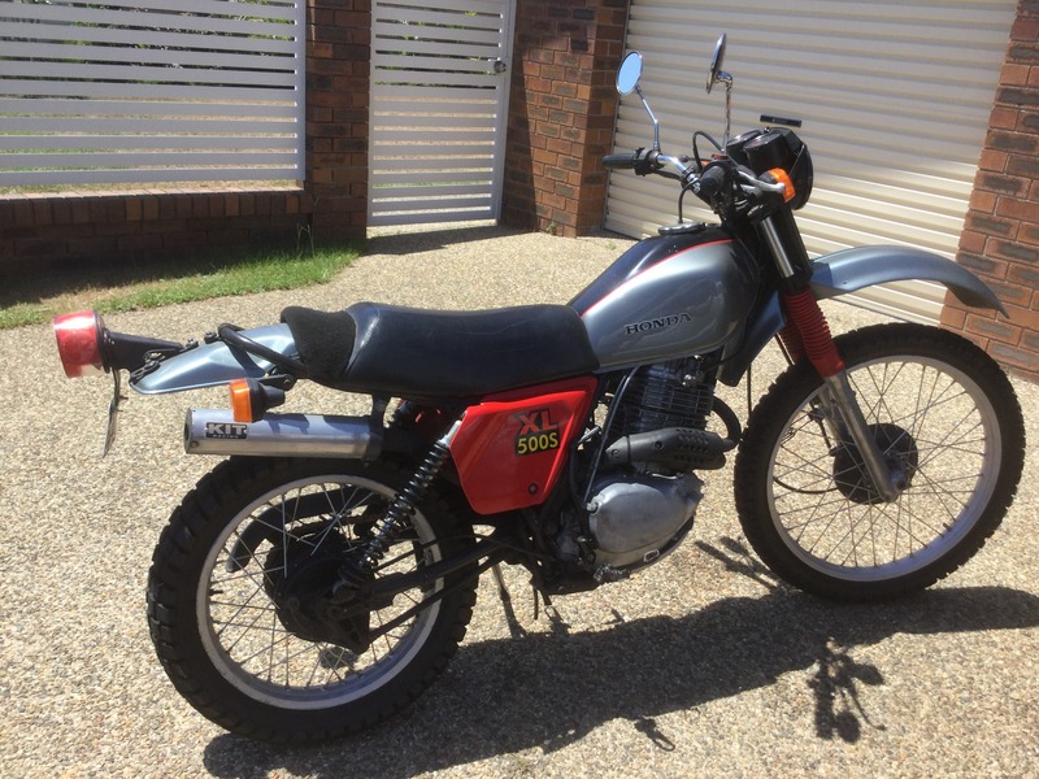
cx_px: 520
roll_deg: -5.7
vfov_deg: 45.4
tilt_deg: -20.1
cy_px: 390
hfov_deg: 58.4
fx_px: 930
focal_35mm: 31
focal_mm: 3.3
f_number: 2.4
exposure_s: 1/981
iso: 25
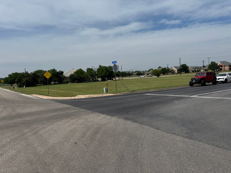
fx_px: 160
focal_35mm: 24
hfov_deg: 71.6
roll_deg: +3.2
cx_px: 116
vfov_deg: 56.8
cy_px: 86
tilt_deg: -4.6
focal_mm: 6.76
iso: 80
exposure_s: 1/9009
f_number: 1.78
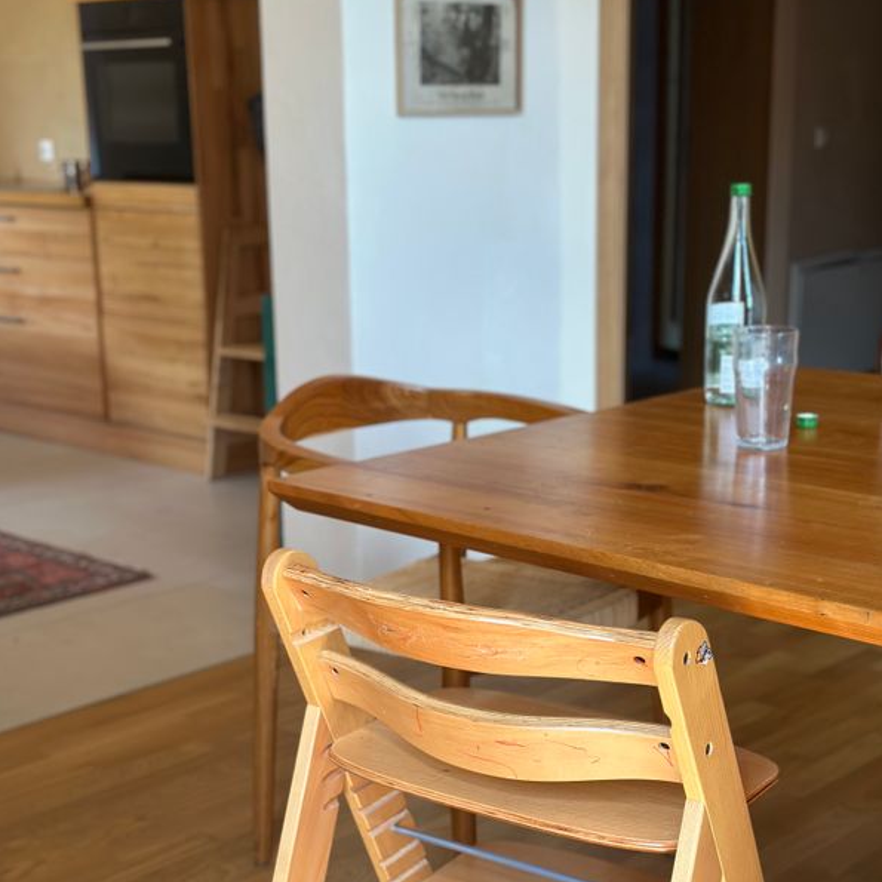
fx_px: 1643
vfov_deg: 30.0
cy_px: 529
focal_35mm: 57
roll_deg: +1.2
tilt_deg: -13.6
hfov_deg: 30.0
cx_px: 440
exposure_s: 1/100
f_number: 1.78
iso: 125
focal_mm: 6.86
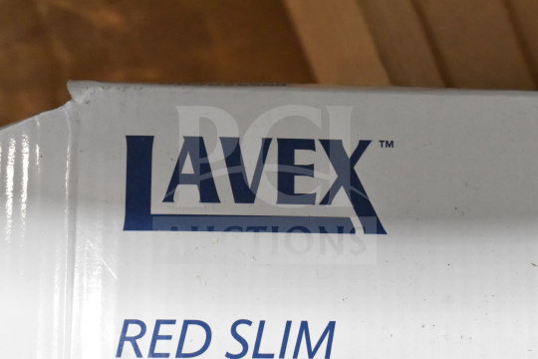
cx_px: 264
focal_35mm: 78
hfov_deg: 26.0
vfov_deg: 17.5
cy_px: 185
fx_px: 1166
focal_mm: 46
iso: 6400
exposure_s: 1/250
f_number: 8
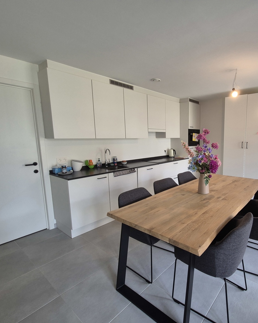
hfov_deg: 73.4
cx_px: 182
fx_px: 162
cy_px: 162
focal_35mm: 17
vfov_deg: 89.6
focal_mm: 2.2
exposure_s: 1/50
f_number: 2.2
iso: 160
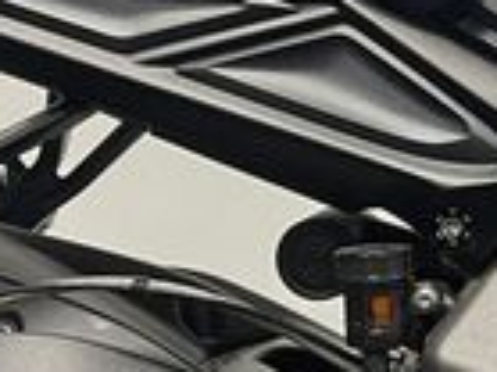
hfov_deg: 15.4
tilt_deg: -8.4
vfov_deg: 12.3
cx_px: 712
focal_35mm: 120
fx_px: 1721
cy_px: 207
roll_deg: -0.1
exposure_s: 1/50
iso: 160
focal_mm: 5.1
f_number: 1.6
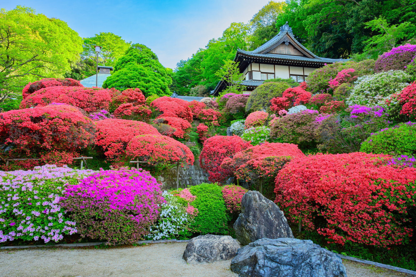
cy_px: 138
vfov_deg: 53.0
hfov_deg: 73.6
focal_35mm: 24
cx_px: 208
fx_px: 278
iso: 800
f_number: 20
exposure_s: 1/50
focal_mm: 24
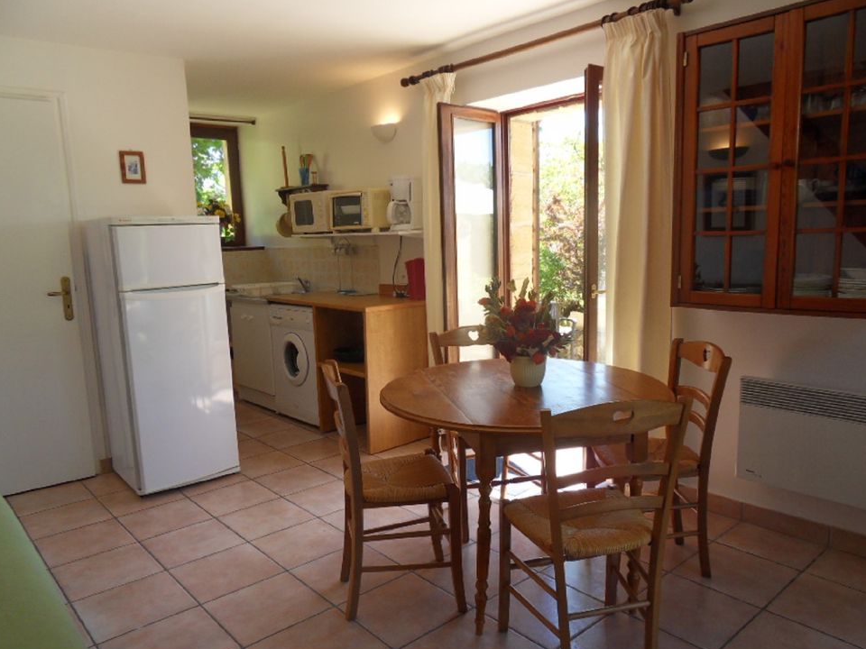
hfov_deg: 69.4
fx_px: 625
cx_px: 447
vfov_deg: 54.9
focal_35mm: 25
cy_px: 336
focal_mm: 4.2
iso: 80
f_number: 3.3
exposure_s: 1/125
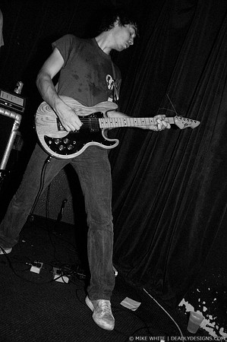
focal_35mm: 30
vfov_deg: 62.0
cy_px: 171
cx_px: 114
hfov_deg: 43.5
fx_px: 284
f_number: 2.8
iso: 1600
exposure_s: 1/30
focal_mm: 20
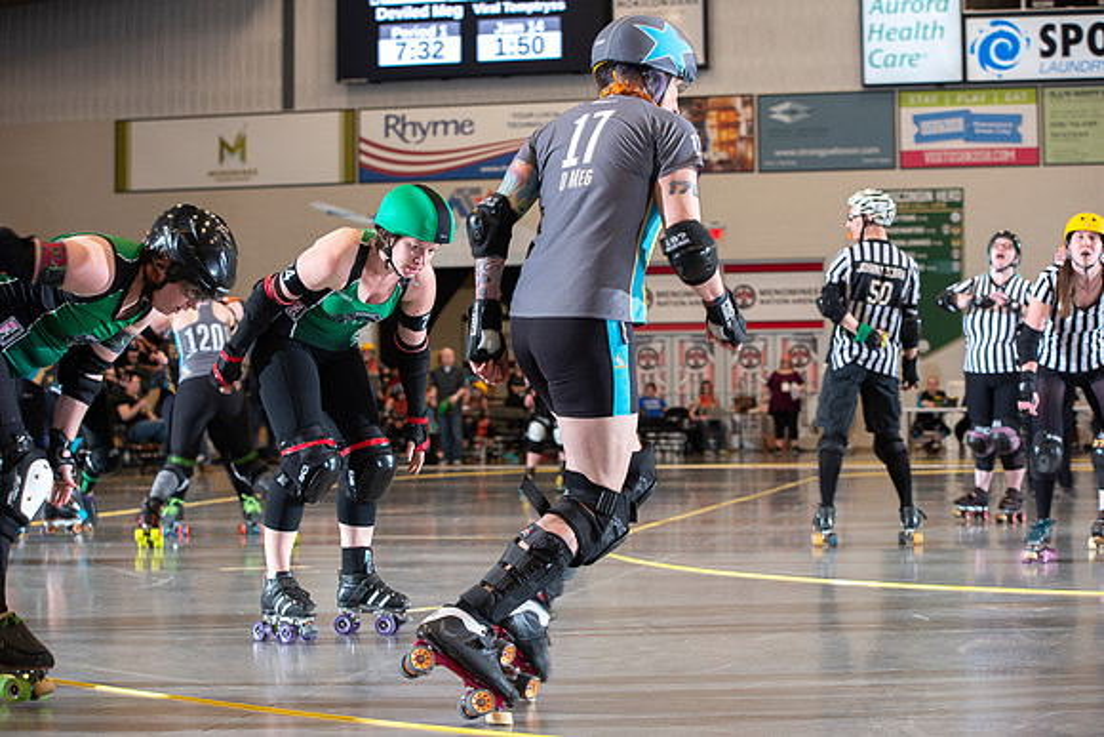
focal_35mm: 70
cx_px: 552
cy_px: 368
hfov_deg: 28.8
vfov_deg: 19.5
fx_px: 2147
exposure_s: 1/160
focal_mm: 70
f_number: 5.6
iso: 640
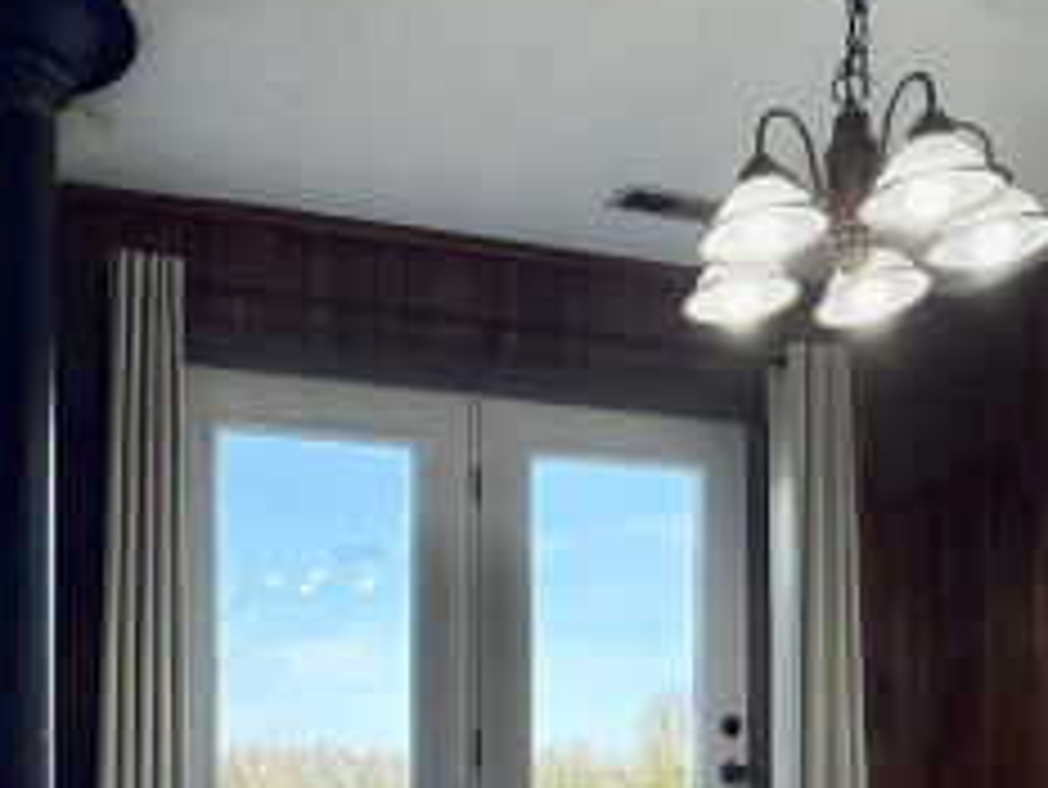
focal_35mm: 40
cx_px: 362
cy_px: 774
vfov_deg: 33.2
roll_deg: +0.1
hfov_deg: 46.2
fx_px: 1212
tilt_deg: +0.8
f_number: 2.2
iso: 64
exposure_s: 1/284
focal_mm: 2.22
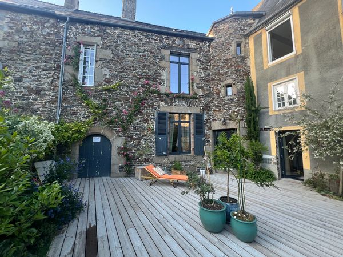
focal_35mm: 13
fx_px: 129
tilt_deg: +6.1
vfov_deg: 89.9
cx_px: 172
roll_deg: -0.1
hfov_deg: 106.2
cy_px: 128
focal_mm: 1.57
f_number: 1.8
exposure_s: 1/99
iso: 50
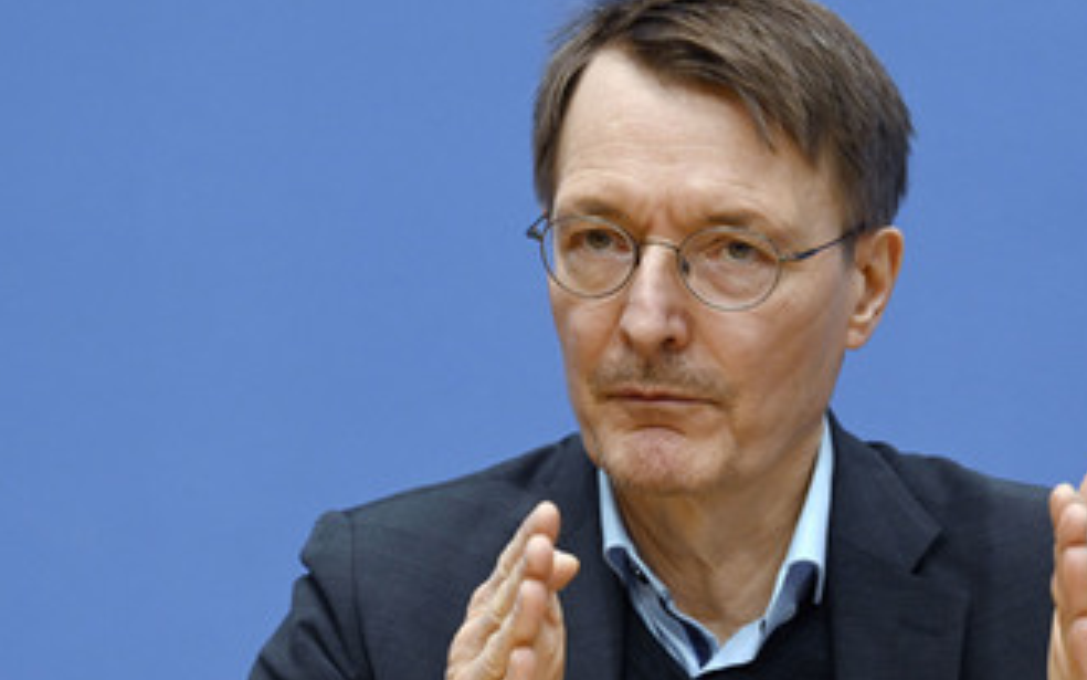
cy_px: 388
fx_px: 4977
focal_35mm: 168
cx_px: 691
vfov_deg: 7.8
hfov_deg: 12.5
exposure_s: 1/500
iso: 4000
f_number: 5.6
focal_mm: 120
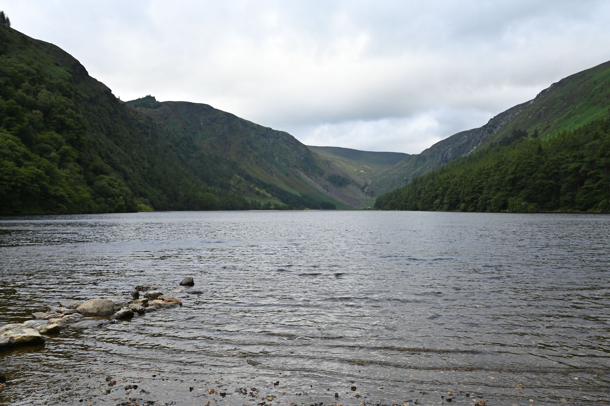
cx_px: 305
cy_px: 203
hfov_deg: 55.8
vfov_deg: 38.8
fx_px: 576
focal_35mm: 34
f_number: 7.1
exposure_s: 1/640
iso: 500
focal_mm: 34
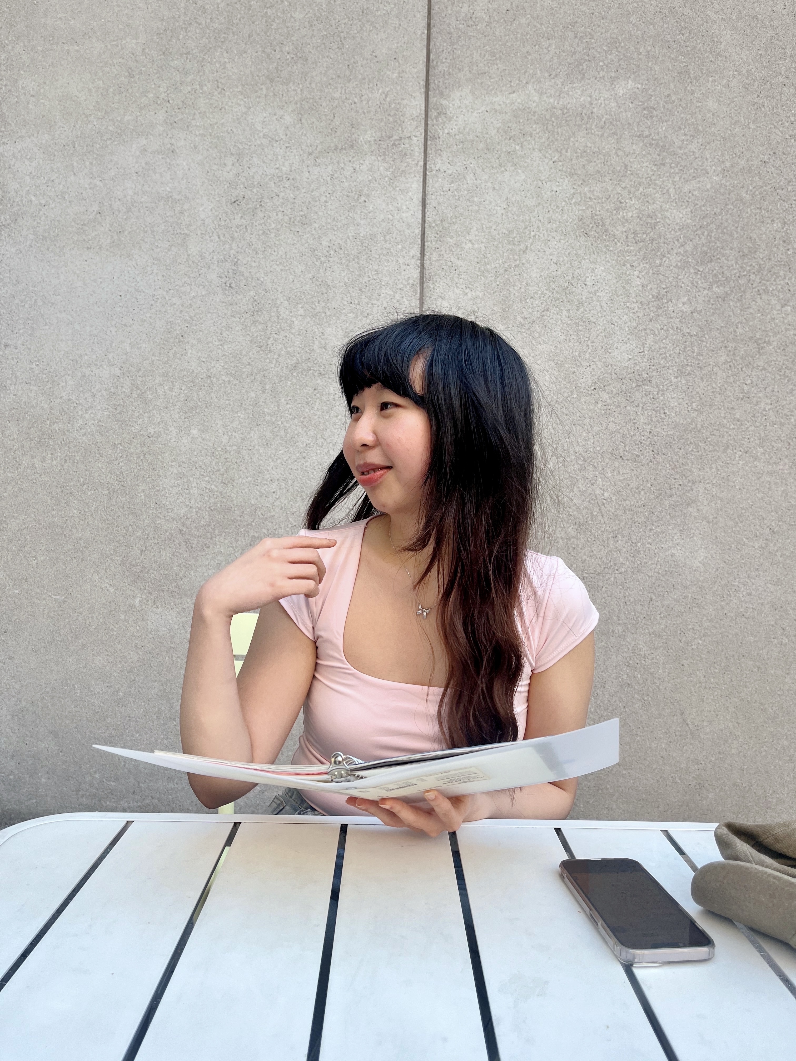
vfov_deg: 67.3
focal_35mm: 26
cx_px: 398
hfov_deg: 53.1
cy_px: 530
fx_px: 797
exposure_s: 1/122
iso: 50
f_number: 1.6
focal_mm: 5.1
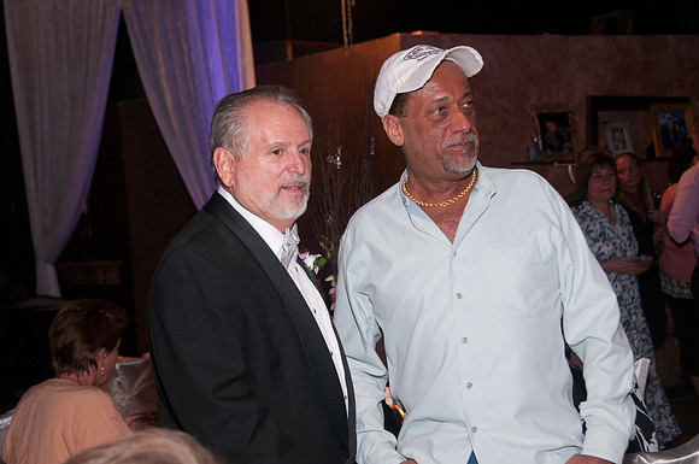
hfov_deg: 29.3
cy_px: 232
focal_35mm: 69
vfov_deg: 19.7
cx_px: 350
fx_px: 1338
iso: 400
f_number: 5.6
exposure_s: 1/30
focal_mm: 46
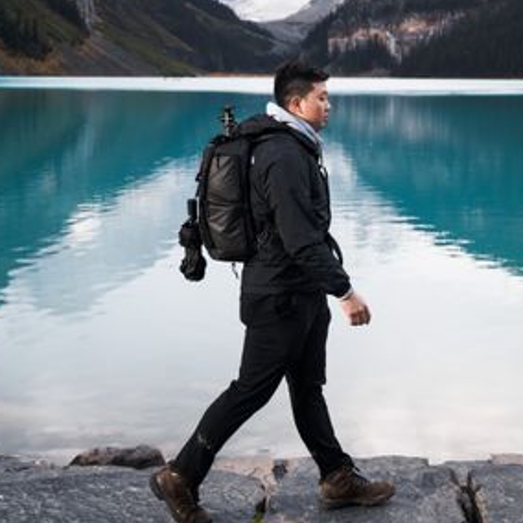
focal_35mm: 69
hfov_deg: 25.0
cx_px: 288
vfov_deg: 24.6
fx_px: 1179
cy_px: 98
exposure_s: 1/500
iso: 200
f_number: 3.2
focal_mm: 30
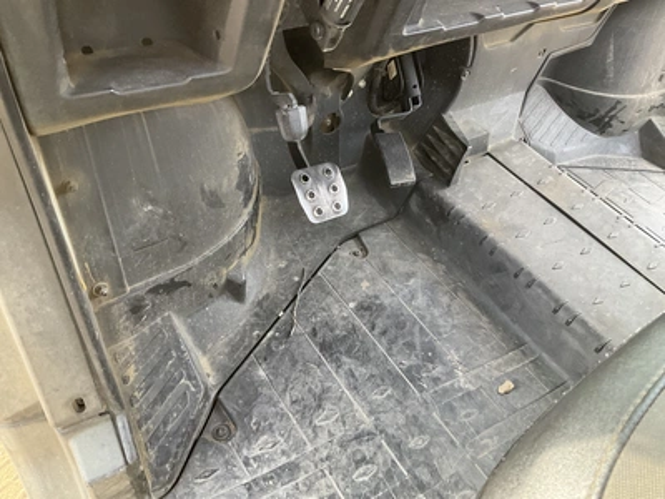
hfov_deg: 61.7
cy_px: 250
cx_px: 332
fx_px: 557
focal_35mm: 29
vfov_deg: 48.2
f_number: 1.8
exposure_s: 1/112
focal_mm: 3
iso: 64
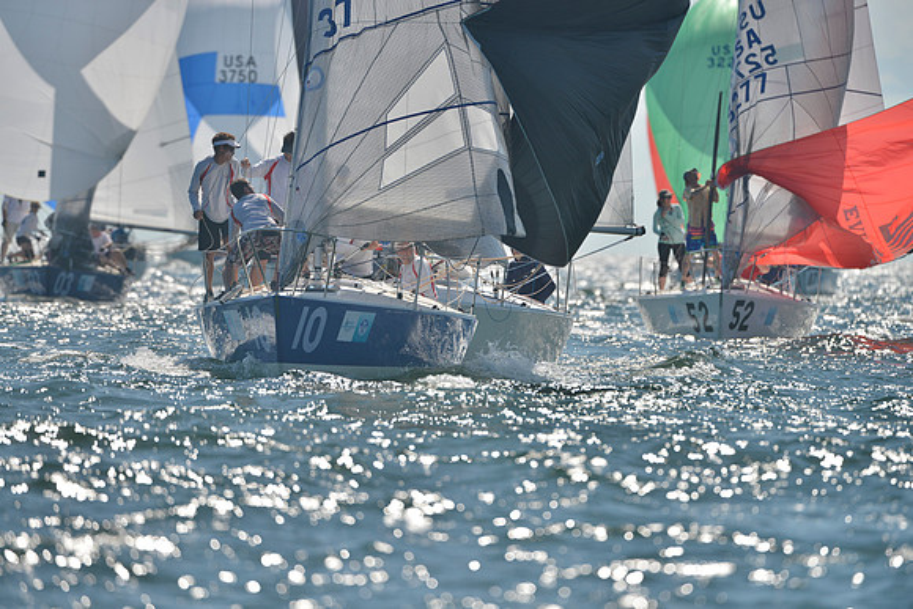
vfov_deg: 3.4
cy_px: 304
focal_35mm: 400
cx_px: 456
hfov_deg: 5.2
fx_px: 10146
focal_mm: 400
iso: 200
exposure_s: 1/2500
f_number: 5
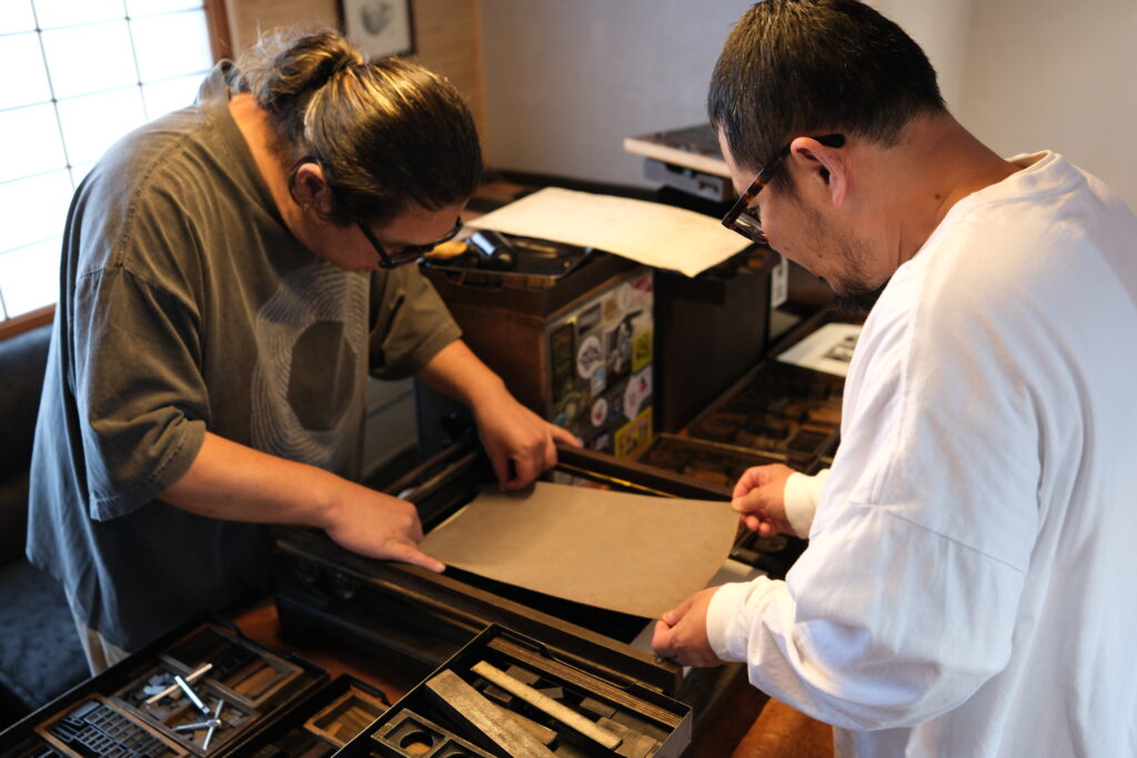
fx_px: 1105
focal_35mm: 35
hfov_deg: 54.4
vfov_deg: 37.9
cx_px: 568
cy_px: 379
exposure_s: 1/34
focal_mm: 23
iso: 800
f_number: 2.2
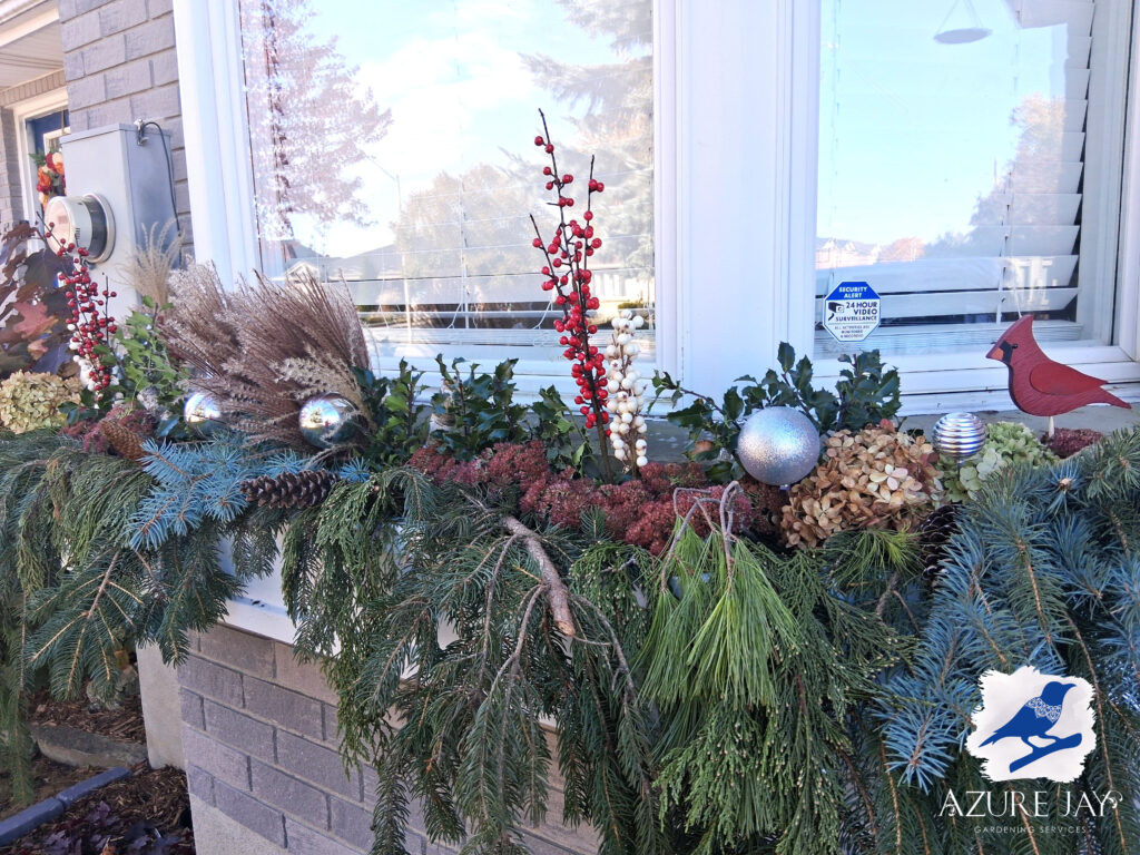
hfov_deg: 67.3
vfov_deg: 53.1
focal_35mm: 26
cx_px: 570
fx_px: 856
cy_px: 428
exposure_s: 1/120
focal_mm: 3.98
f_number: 1.8
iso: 25
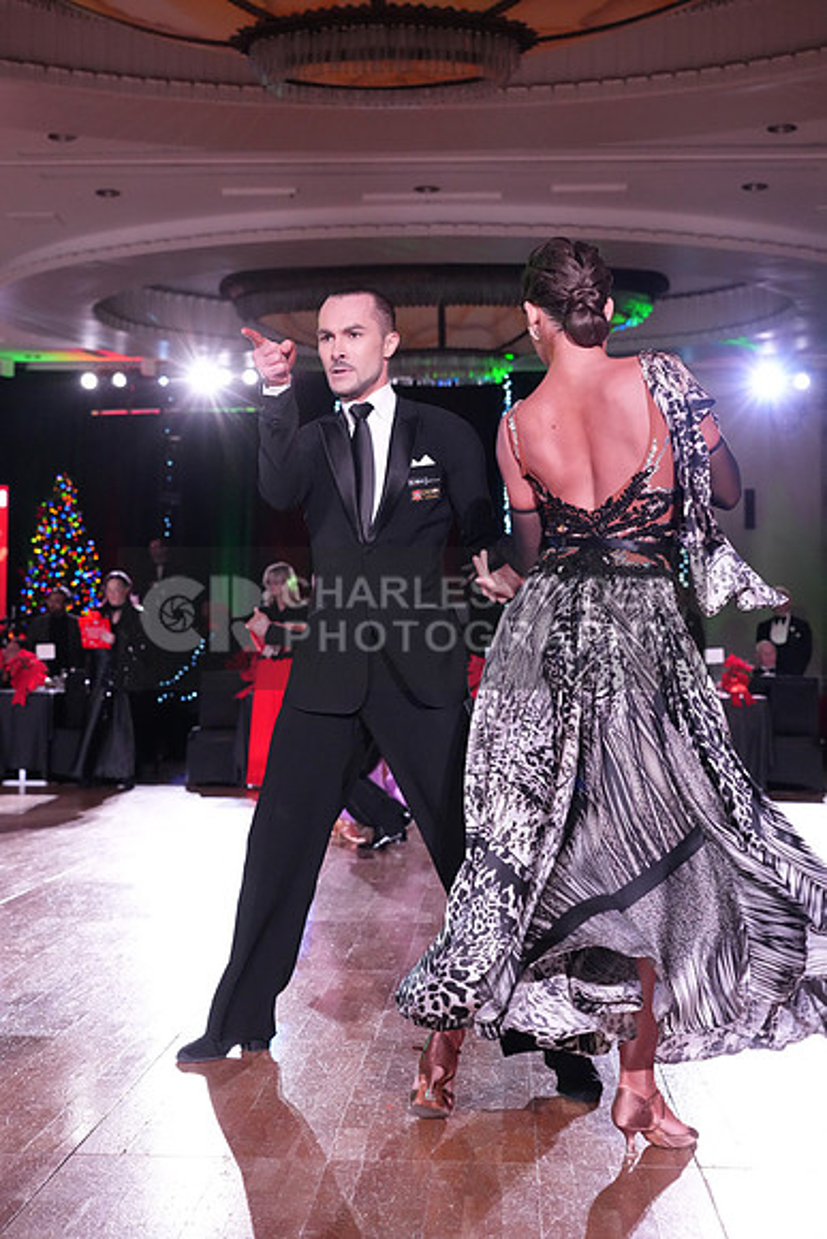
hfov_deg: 26.0
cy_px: 620
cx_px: 414
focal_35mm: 52
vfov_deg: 38.2
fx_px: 1791
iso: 6400
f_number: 5
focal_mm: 52
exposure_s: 1/320
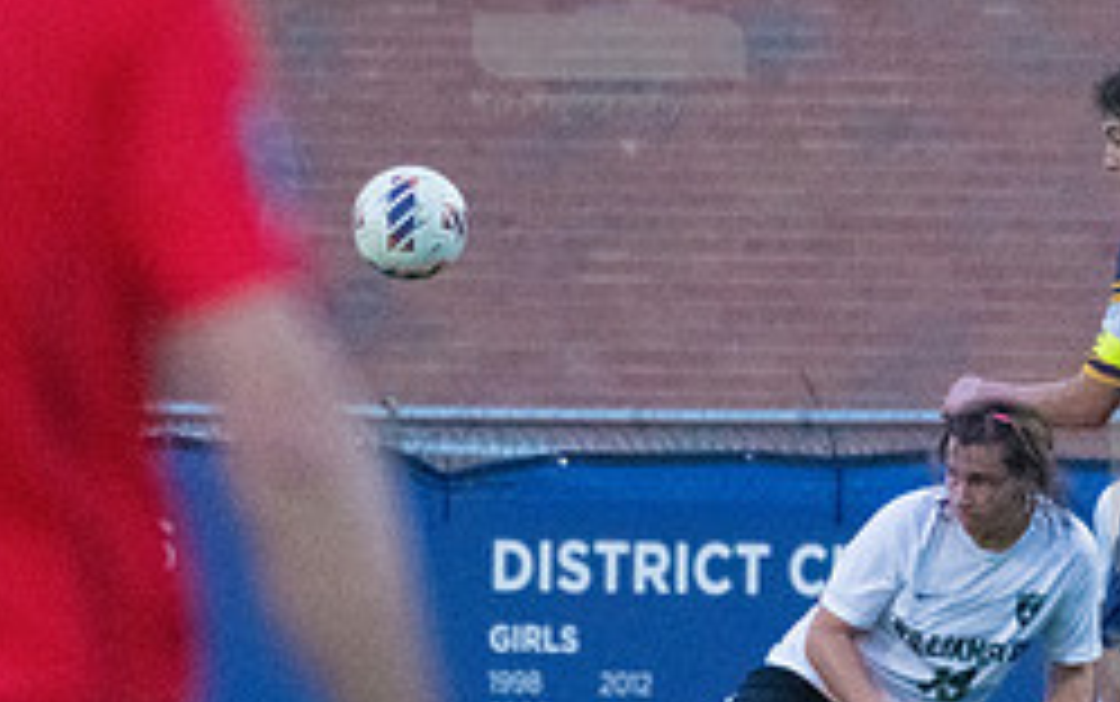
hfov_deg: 1.6
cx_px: 1246
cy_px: 576
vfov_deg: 1.0
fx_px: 40196
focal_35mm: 1316
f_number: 5.6
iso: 6400
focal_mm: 370
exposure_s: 1/2000
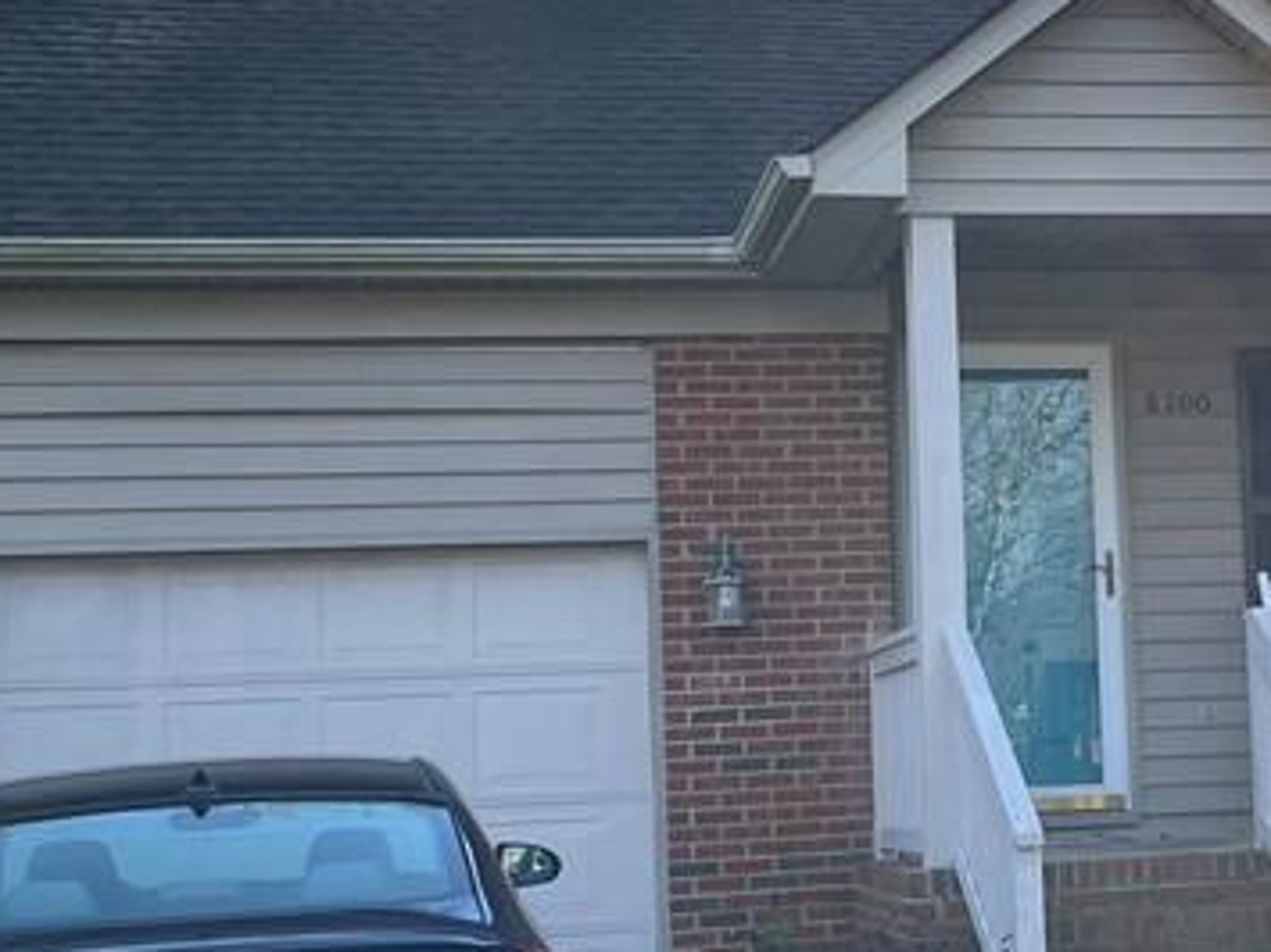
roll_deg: +3.2
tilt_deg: +4.4
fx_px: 2753
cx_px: 1160
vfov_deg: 19.6
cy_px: 505
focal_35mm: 75
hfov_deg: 25.2
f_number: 1.6
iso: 32
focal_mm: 4.2
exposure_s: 1/963
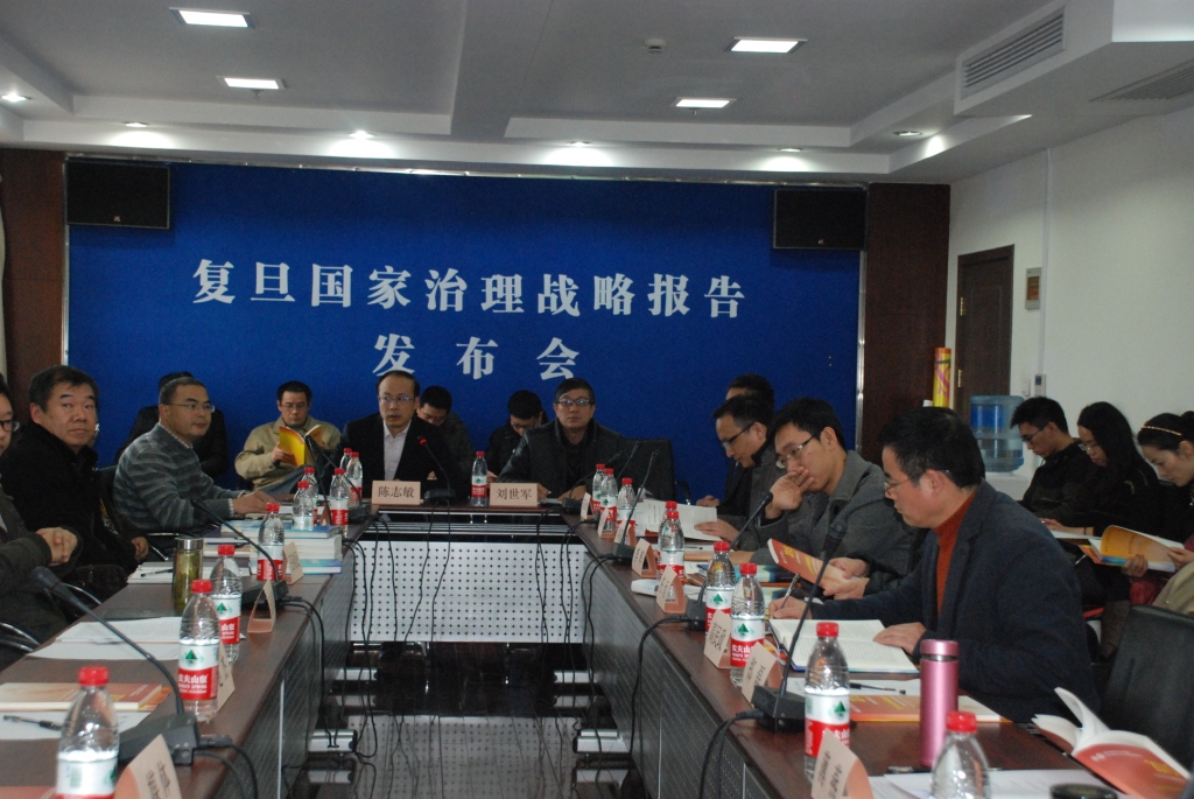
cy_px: 400
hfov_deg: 37.8
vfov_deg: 25.8
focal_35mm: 52
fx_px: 1743
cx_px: 597
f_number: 5.6
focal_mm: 35
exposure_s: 1/60
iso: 1600
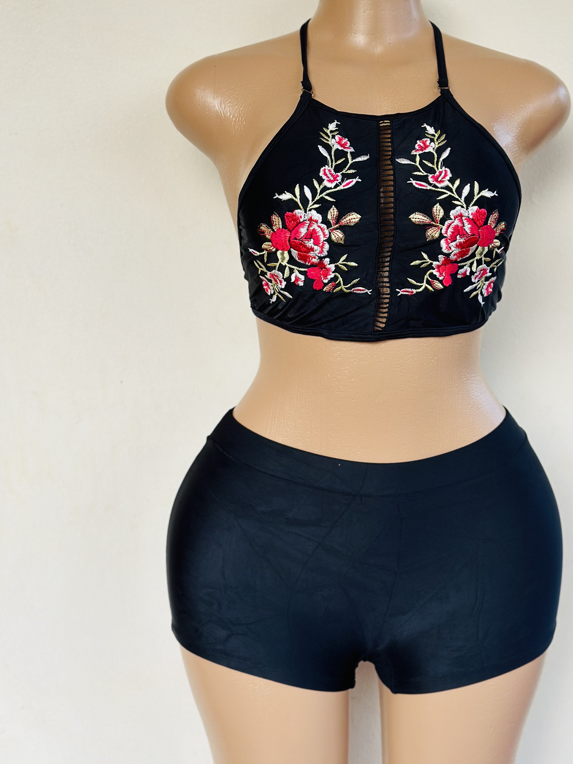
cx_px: 339
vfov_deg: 33.8
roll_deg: +0.6
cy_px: 354
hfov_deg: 25.6
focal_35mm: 57
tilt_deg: -12.4
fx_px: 1258
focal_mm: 6.86
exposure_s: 1/75
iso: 125
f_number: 1.78
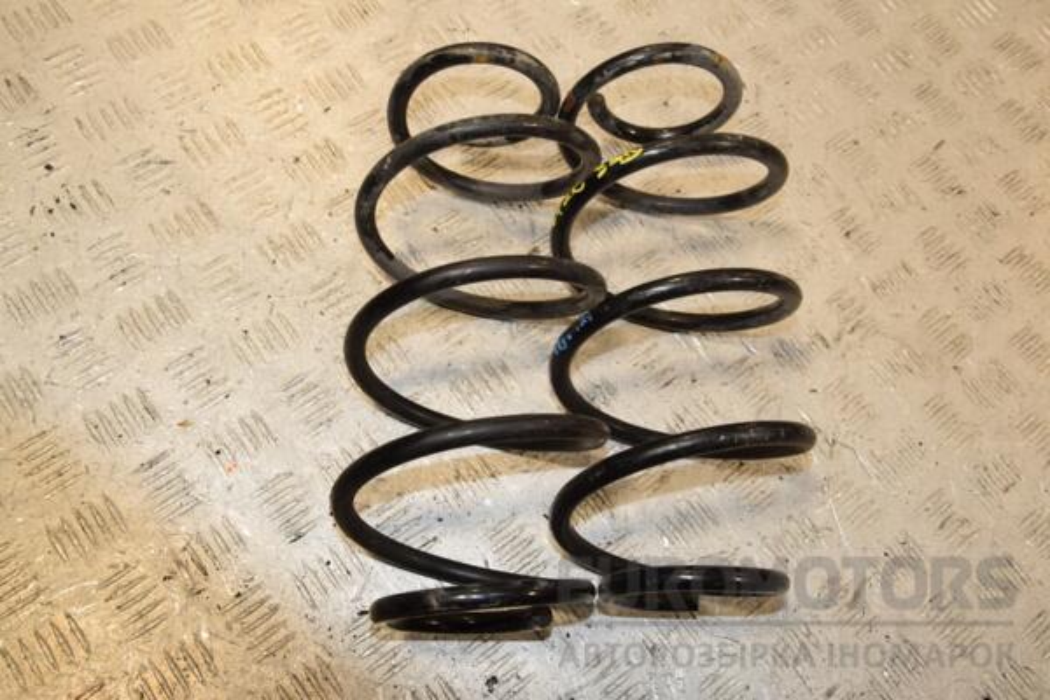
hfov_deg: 53.1
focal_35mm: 36
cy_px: 350
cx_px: 525
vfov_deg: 36.9
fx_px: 1050
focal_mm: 24
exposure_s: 1/200
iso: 800
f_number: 9
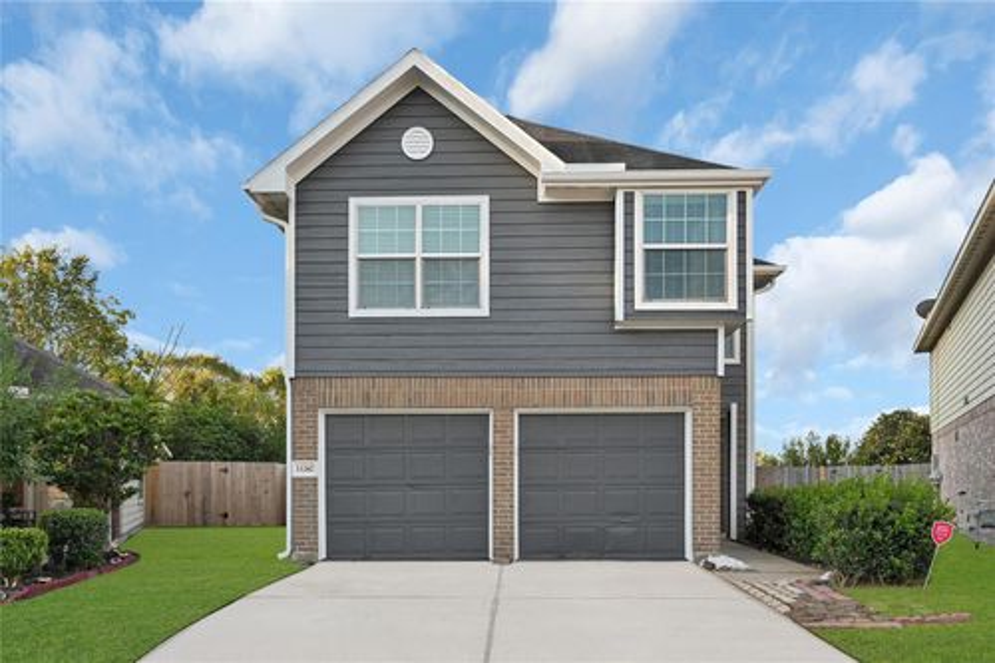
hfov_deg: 73.8
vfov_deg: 53.1
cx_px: 498
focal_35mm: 24
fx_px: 663
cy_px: 332
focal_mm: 24
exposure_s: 1/200
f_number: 11
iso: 1000
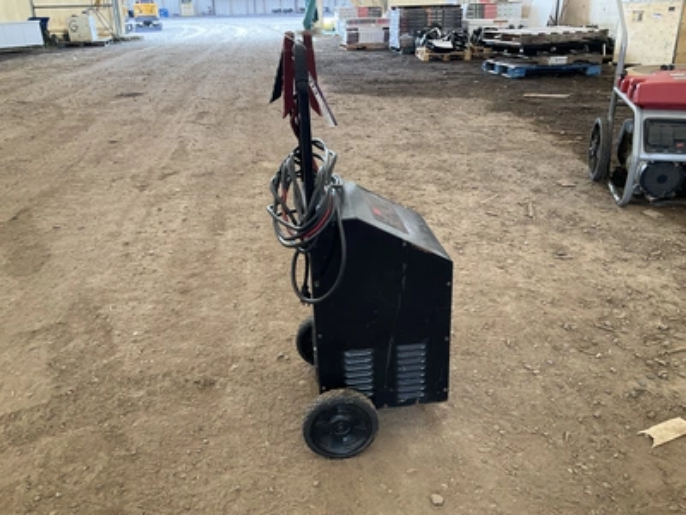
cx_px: 343
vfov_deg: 48.2
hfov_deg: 61.7
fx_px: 575
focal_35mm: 29
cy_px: 258
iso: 50
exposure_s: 1/122
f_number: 1.8
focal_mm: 3
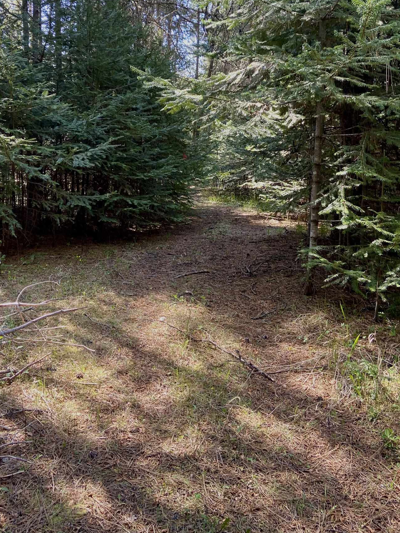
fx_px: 539
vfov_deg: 51.7
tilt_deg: -6.8
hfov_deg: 40.6
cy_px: 180
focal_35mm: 35
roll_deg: -0.3
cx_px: 167
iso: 80
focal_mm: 4.25
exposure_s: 1/121
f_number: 1.8
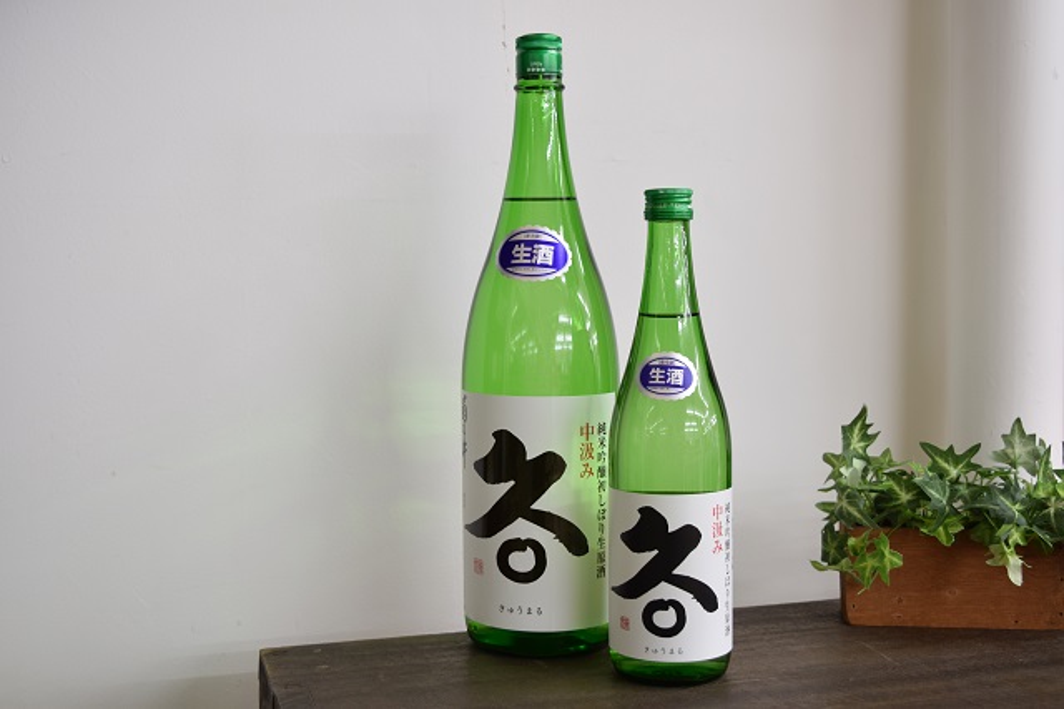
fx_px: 1374
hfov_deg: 42.3
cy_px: 354
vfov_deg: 28.9
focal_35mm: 46
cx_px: 532
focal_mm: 31
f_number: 4.5
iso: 320
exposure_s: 1/15
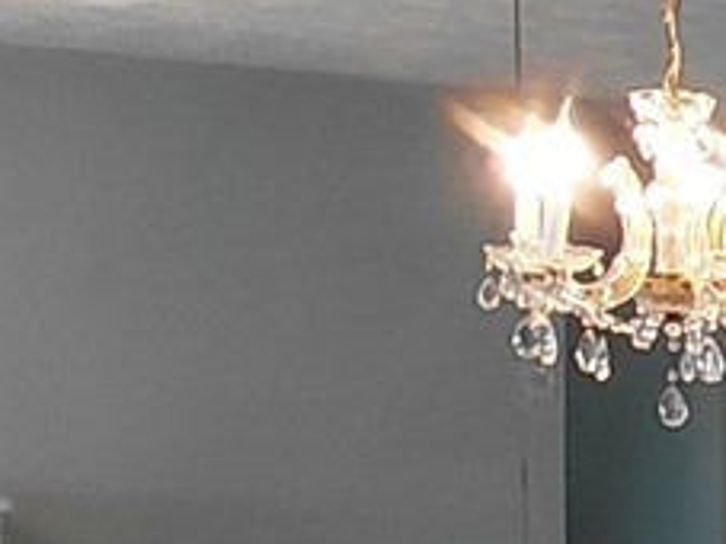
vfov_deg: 13.0
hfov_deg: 14.7
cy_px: 509
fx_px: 2369
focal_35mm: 113
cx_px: 1401
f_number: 2.2
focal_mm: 1.64
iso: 64
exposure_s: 1/60
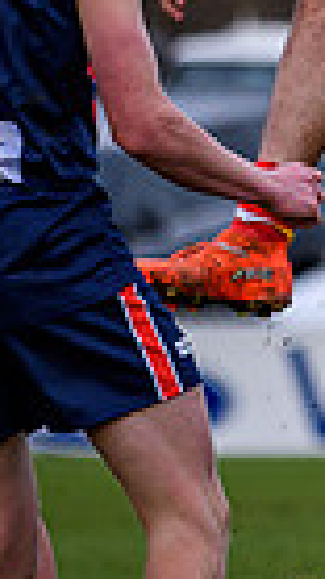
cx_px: 338
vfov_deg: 1.4
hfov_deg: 0.8
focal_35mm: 1565
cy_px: -332
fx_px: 24020
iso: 110
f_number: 2.8
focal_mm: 150
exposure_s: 1/1600
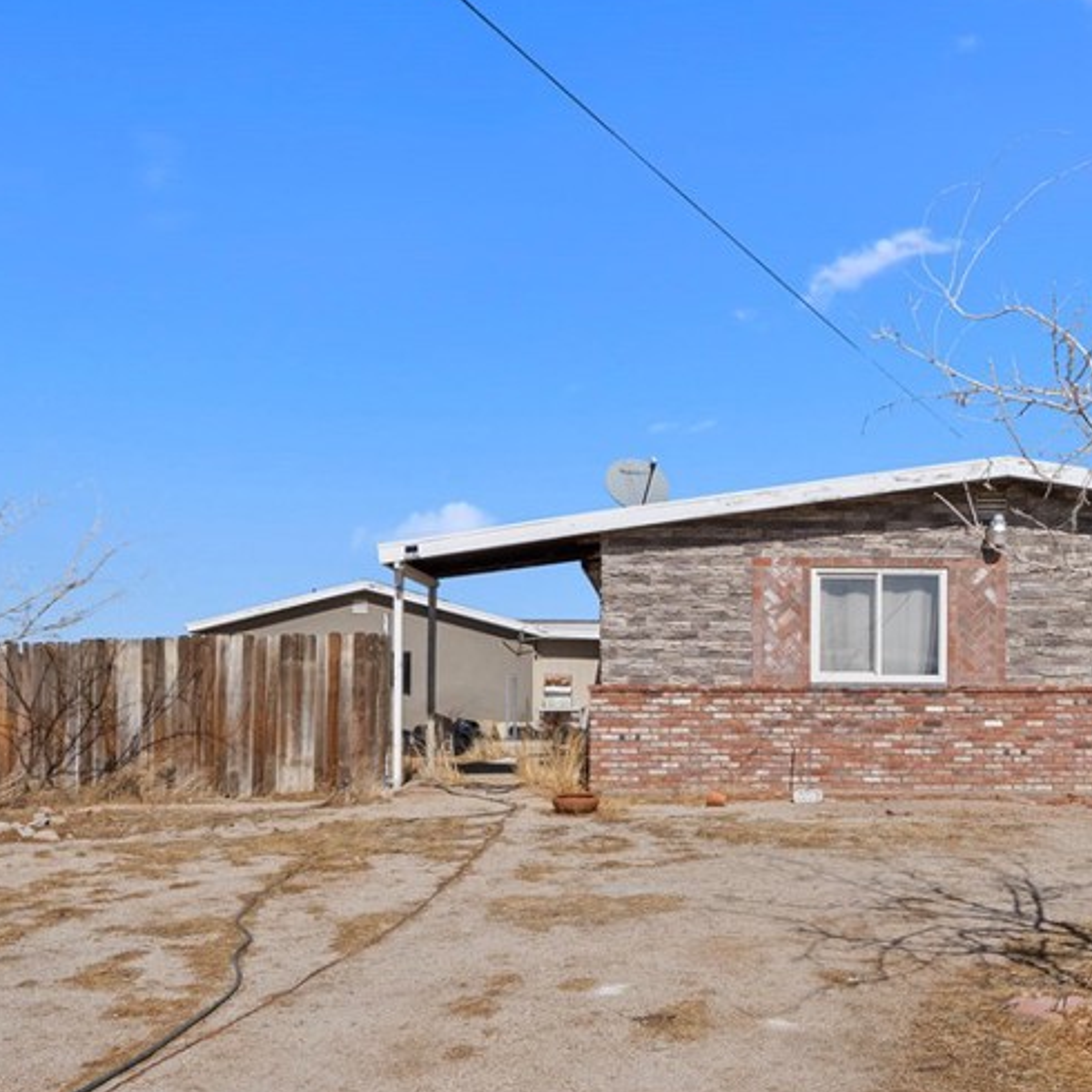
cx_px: 700
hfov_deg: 50.5
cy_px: 696
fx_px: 1142
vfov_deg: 50.5
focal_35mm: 32
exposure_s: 1/250
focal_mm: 18
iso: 250
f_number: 11
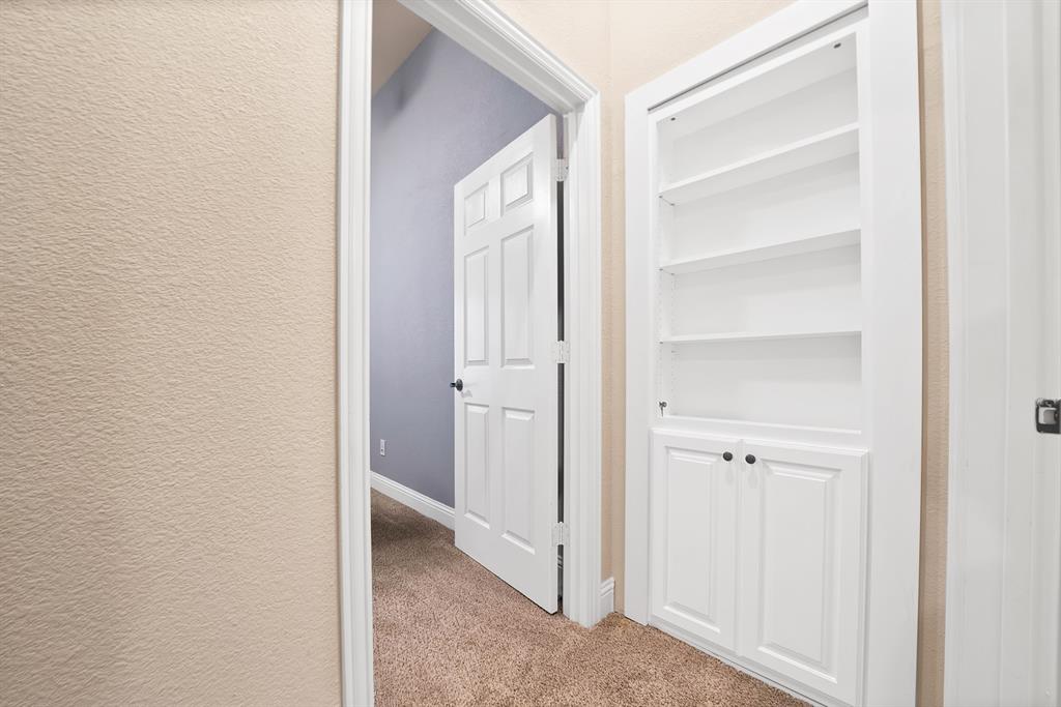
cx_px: 530
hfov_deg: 112.6
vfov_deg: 90.0
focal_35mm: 12
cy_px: 354
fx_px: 354
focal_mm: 12
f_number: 10
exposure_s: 1/2.5
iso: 640
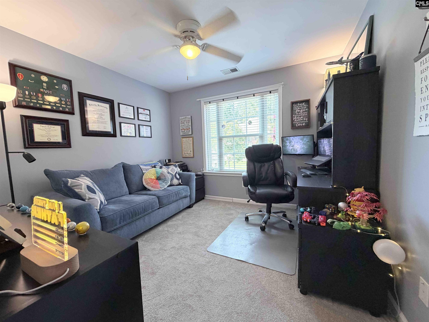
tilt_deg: -3.2
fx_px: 174
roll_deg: +2.3
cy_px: 161
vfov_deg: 85.7
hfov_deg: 102.1
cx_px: 214
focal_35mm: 14
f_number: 2.2
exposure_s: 1/60
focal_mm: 2.22
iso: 200
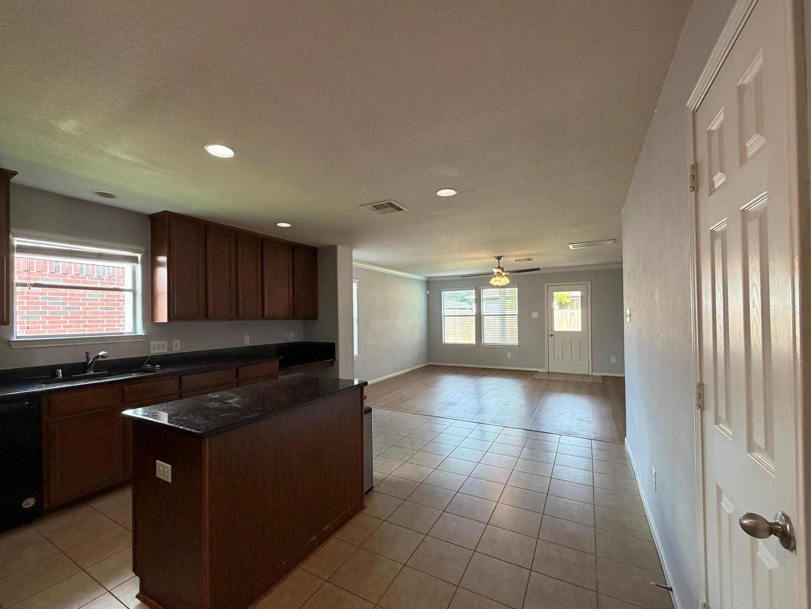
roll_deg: +1.1
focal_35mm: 15
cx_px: 385
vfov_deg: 81.7
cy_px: 313
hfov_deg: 98.1
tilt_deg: +0.7
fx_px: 351
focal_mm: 2.22
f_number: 2.2
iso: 250
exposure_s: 1/60
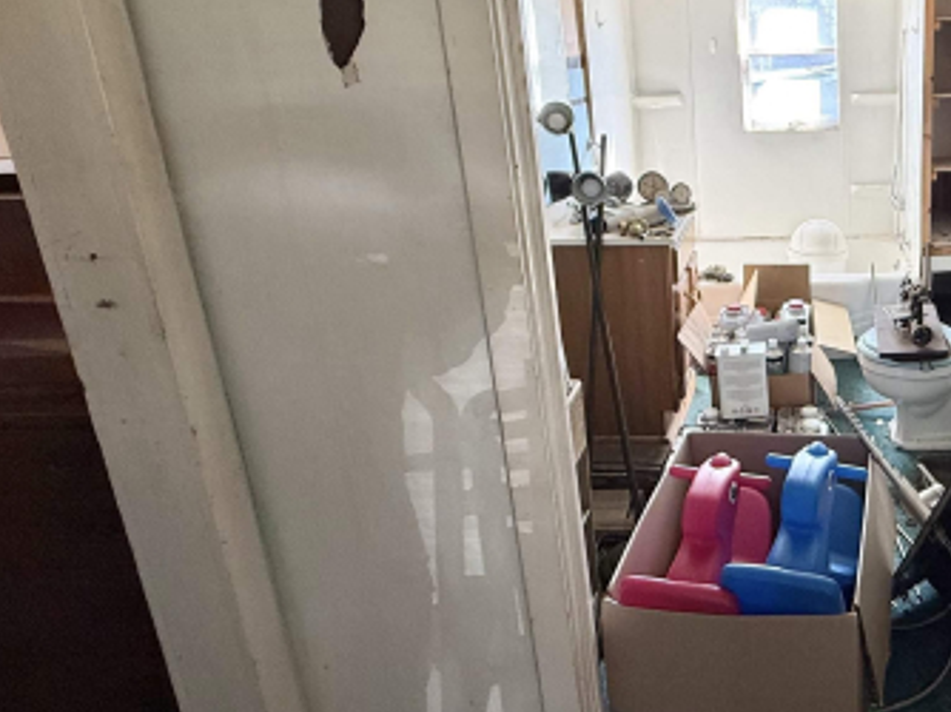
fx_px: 769
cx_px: 833
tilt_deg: -15.1
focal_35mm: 28
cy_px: 262
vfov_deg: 49.2
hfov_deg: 56.0
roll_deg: +1.5
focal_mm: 2.22
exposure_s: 1/99
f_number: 2.2
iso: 125
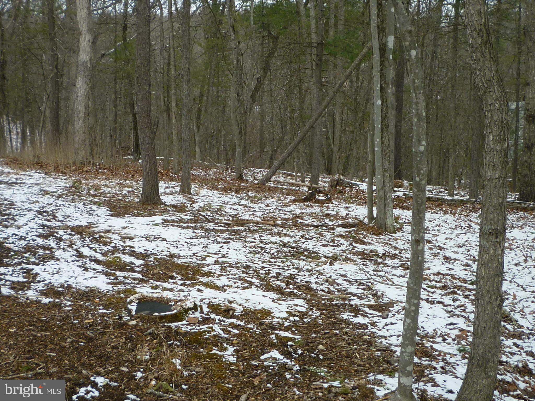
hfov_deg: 40.4
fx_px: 726
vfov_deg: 30.9
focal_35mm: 47
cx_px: 268
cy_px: 200
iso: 80
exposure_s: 1/320
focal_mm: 5.3
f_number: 3.3
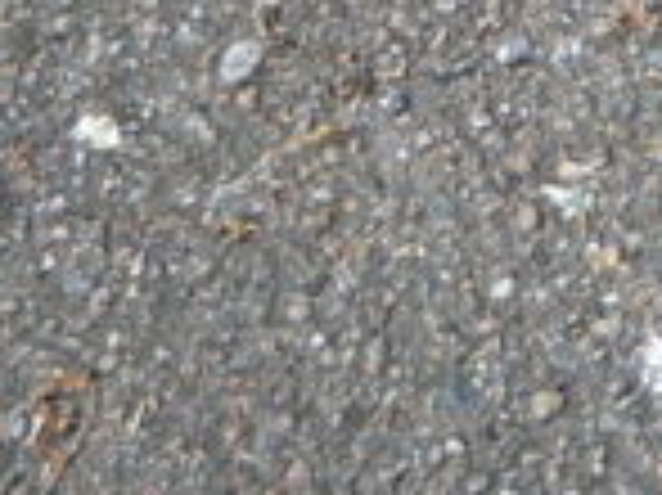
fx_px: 3898
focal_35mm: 204
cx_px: 2103
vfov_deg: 6.8
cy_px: -770
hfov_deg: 8.1
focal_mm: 5.2
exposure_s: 1/80
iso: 100
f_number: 3.3
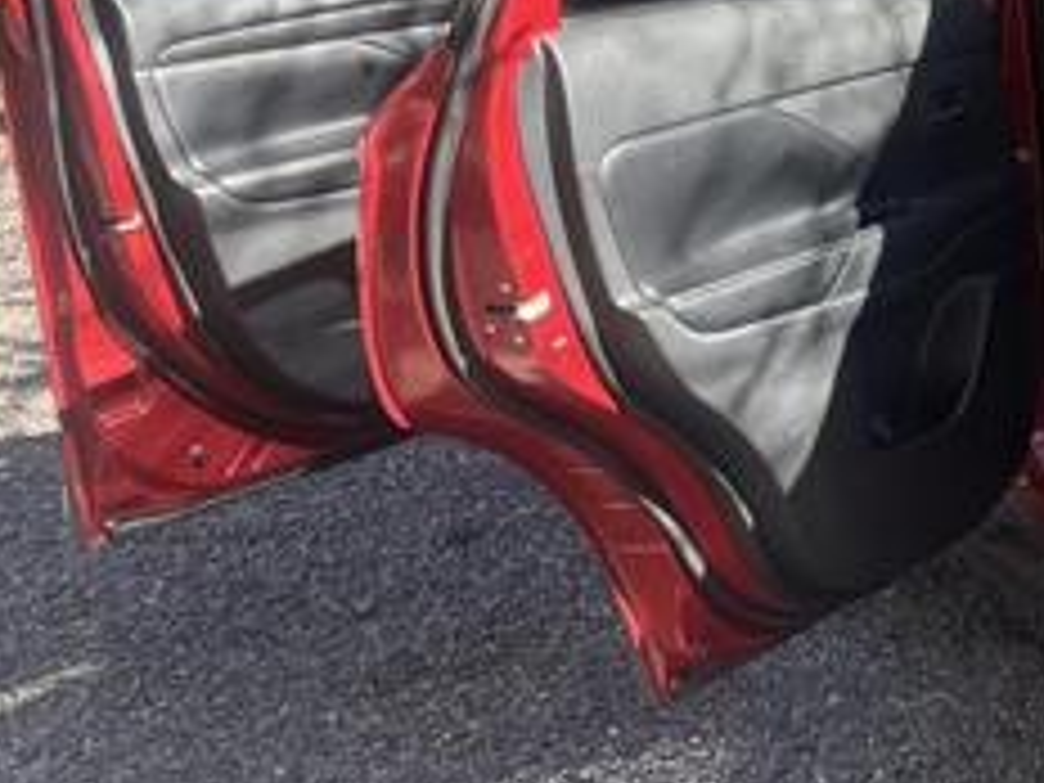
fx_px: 2202
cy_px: 38
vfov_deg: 19.7
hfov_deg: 22.9
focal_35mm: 73
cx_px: 1458
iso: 32
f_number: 1.6
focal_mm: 4.2
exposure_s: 1/456
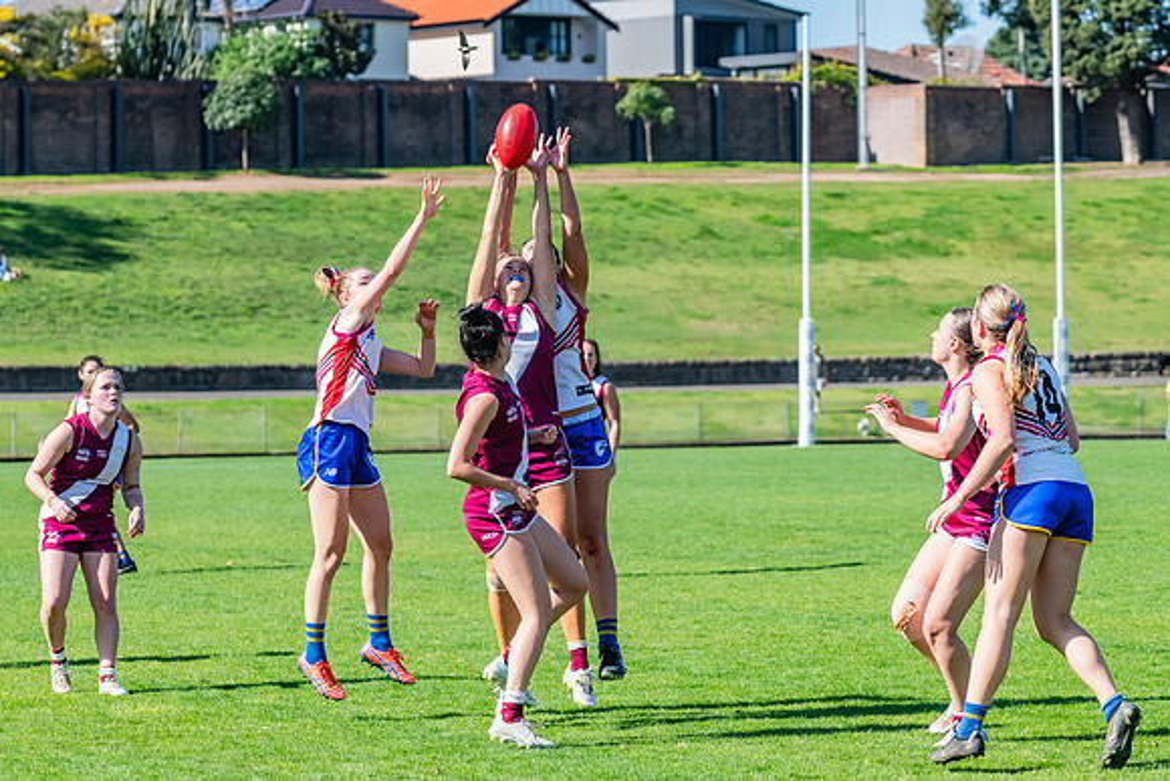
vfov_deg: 8.1
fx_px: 5543
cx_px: 585
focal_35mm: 171
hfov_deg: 12.0
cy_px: 390
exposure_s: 1/1250
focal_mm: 170
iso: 800
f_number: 7.1
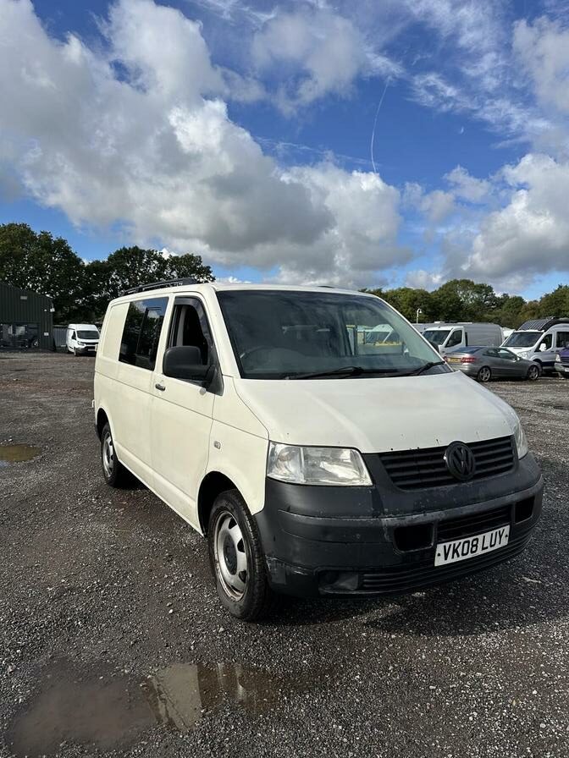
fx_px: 526
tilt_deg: -4.4
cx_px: 284
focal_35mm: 24
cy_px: 379
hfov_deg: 56.8
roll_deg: -0.9
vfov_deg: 71.6
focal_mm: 6.86
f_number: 1.78
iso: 80
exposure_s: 1/6623
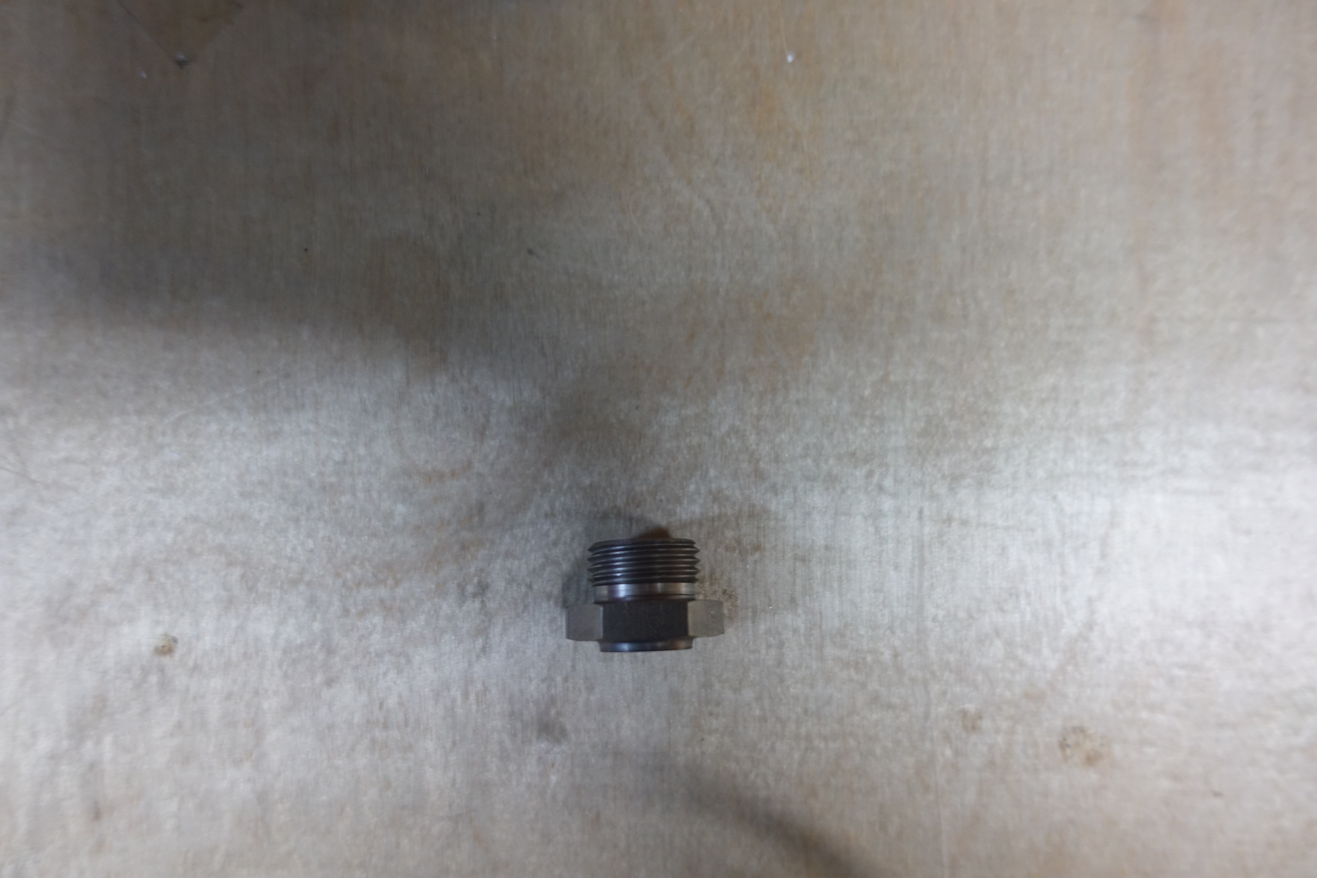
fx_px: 878
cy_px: 439
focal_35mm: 24
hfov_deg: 73.7
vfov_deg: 53.1
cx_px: 658
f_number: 1.8
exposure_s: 1/30
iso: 320
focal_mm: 8.8
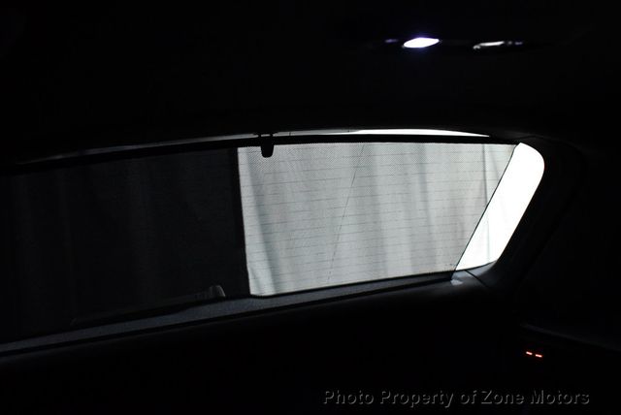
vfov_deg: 36.9
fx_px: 622
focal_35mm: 36
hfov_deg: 53.1
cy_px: 208
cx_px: 310
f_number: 3.5
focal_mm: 18
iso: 3200
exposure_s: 1/100
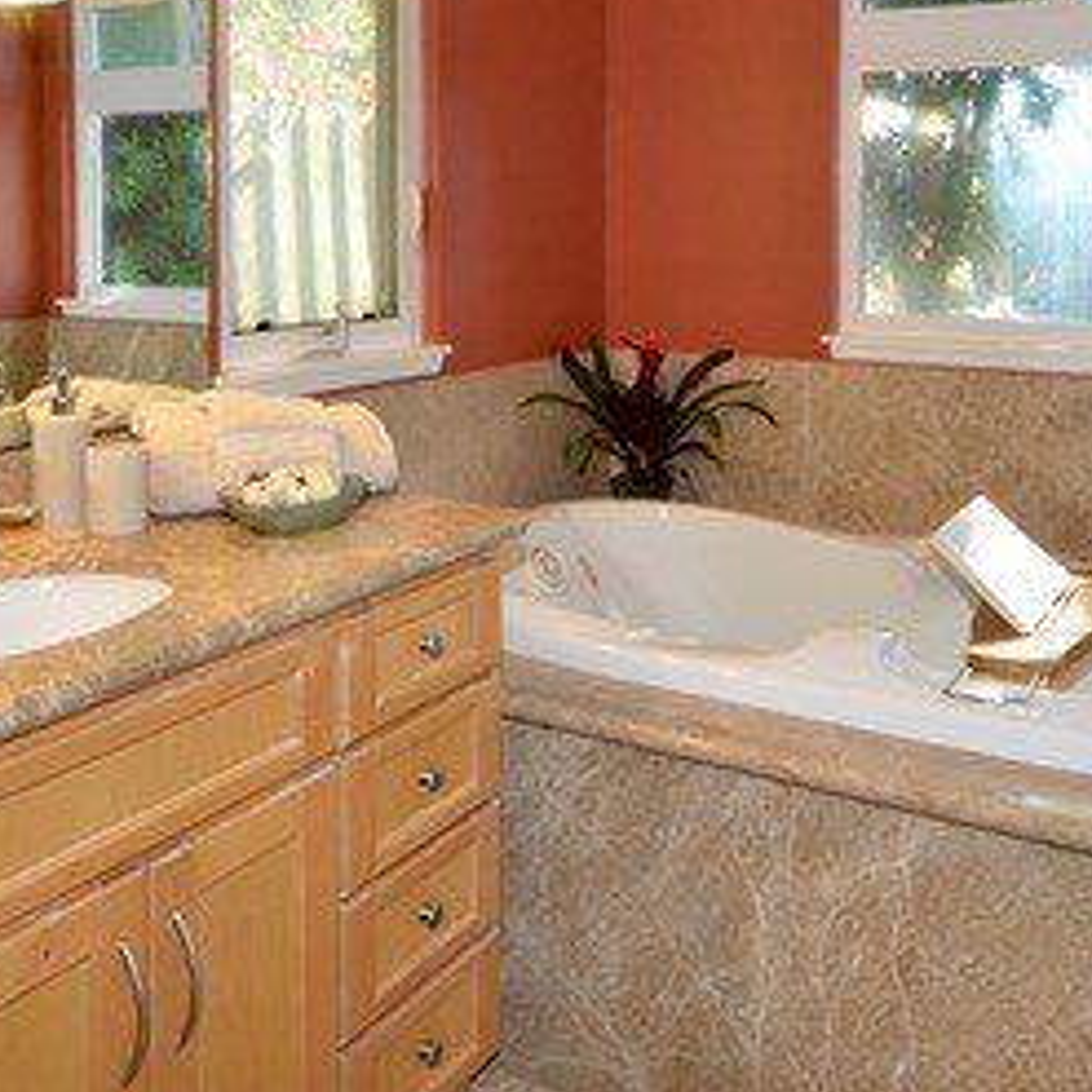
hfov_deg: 49.3
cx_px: 672
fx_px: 1178
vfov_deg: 47.8
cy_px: 270
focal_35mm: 33
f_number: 4
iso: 450
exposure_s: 1/60
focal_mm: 10
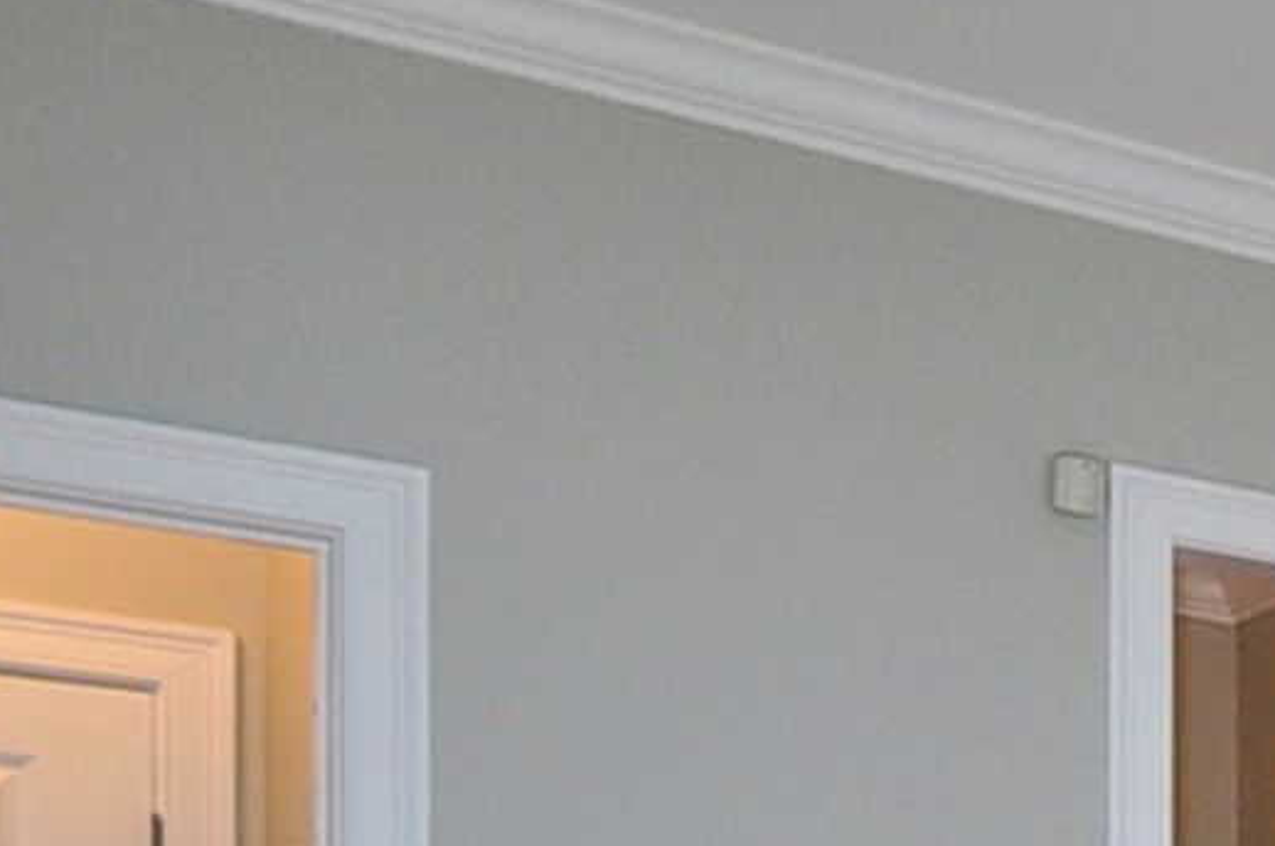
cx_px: 2555
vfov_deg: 14.8
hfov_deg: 17.4
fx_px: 2971
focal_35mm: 84
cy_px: 1372
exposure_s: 1/60
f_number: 4.5
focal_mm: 10
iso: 400
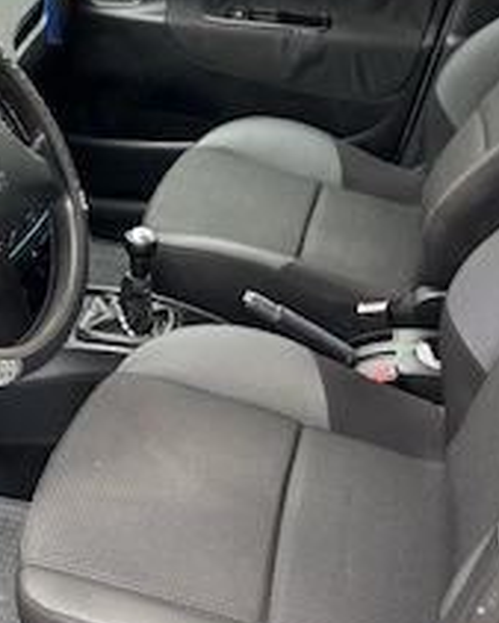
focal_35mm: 48
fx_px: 885
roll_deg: -1.8
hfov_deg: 31.5
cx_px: 251
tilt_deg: -34.9
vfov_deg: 38.8
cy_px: 313
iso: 160
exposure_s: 1/60
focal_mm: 5.96
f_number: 1.6
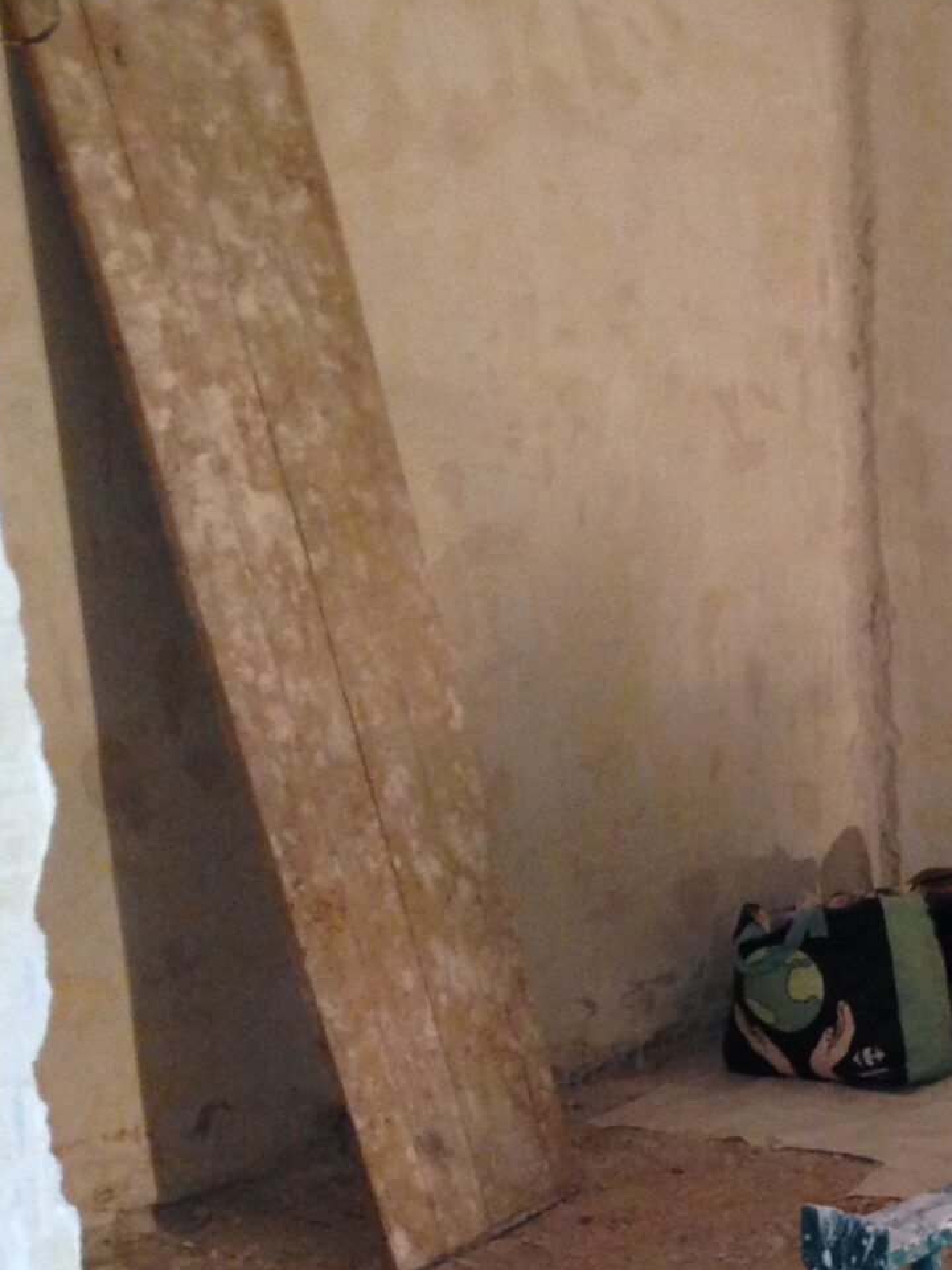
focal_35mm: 88
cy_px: 956
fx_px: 3227
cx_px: 1386
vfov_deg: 22.0
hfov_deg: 15.6
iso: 200
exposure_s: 1/17
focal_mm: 4.12
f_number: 2.4
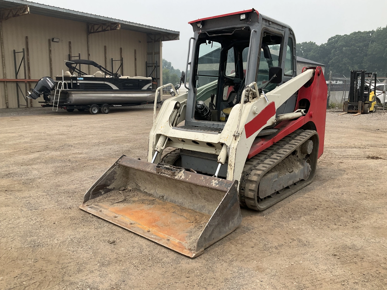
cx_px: 194
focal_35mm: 29
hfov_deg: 61.7
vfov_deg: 48.2
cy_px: 145
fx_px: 324
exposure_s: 1/1786
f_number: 1.8
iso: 25
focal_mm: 3
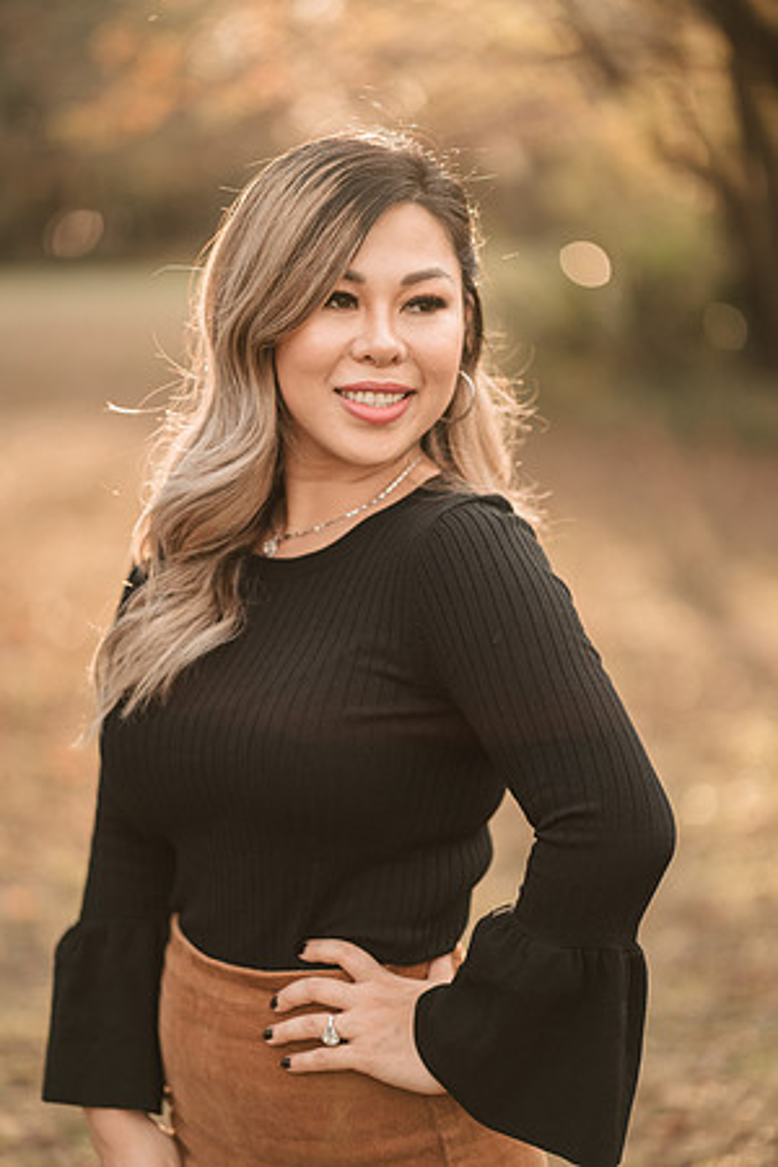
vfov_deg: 23.9
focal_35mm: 85
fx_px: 2755
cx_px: 389
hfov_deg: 16.1
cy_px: 584
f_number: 1.8
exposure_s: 1/1000
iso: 200
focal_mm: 85
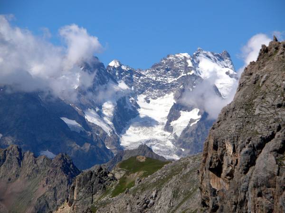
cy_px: 106
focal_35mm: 196
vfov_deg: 7.6
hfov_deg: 10.1
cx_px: 142
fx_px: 1611
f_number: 4
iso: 50
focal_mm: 32.4
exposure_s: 1/1000
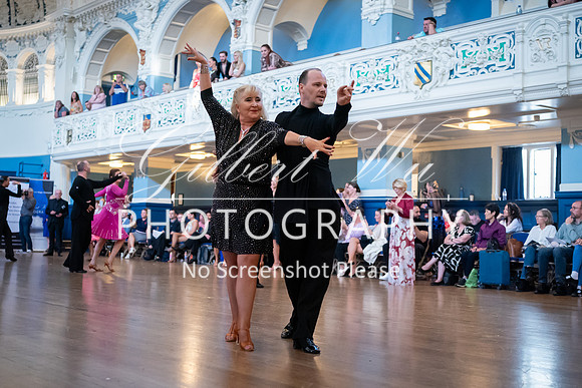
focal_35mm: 47
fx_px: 761
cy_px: 177
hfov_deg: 41.8
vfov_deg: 28.6
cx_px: 279
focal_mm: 35
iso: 6400
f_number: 2
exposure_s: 1/500
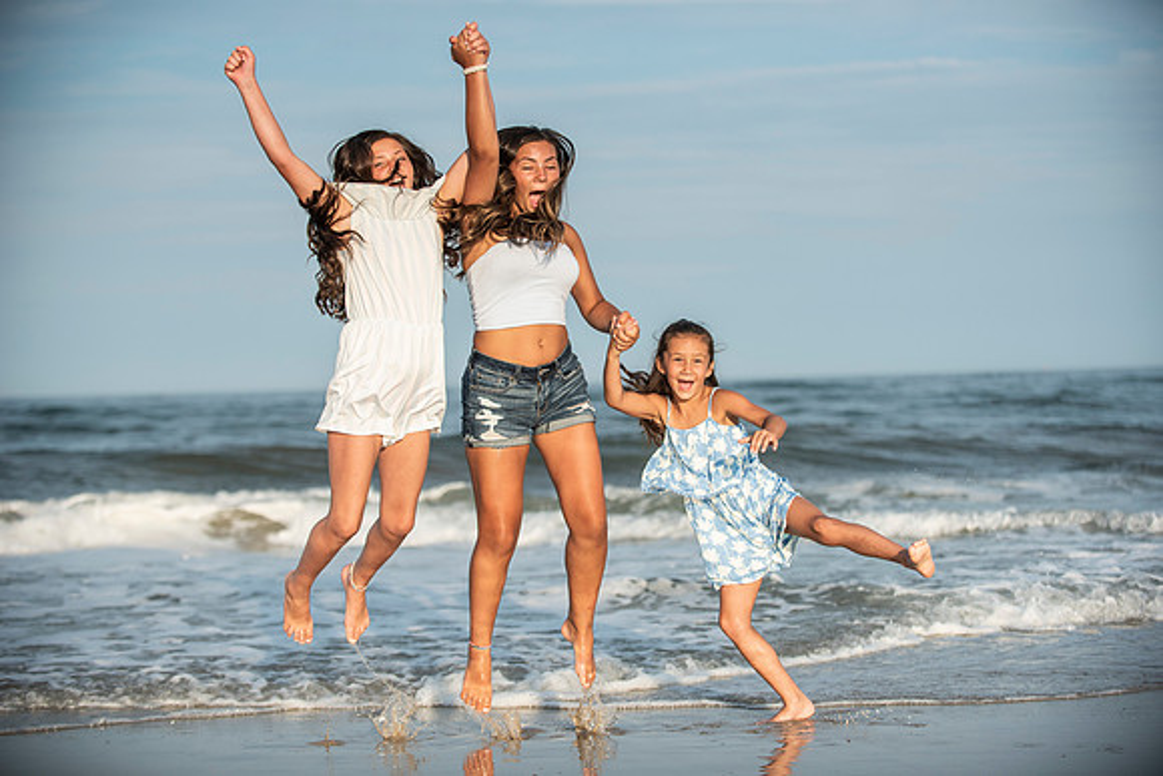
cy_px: 388
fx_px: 2585
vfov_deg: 17.1
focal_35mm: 80
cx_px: 582
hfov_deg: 25.4
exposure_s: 1/4000
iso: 250
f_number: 3.2
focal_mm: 80
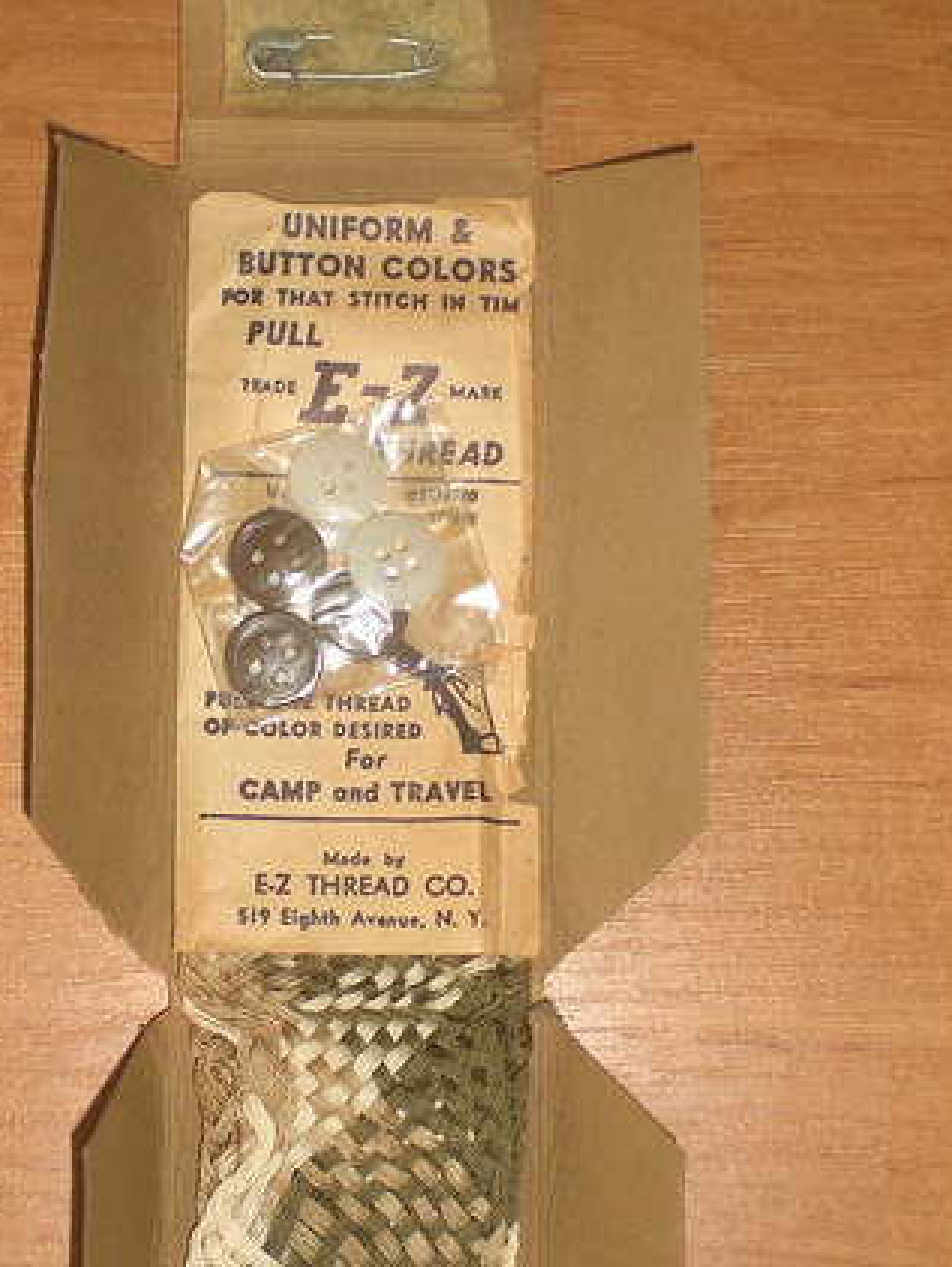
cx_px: 351
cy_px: 739
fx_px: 2638
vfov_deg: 27.0
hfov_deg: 20.4
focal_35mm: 72
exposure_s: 1/60
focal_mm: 6.3
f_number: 3.1
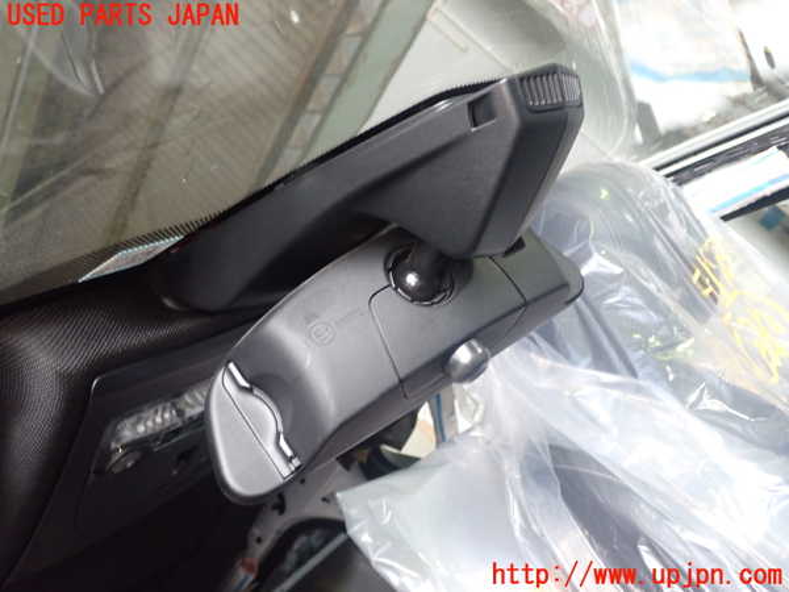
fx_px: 821
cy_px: 296
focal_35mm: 36
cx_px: 394
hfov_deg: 51.4
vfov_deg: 39.7
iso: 500
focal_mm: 6.37
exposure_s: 1/40
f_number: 2.5
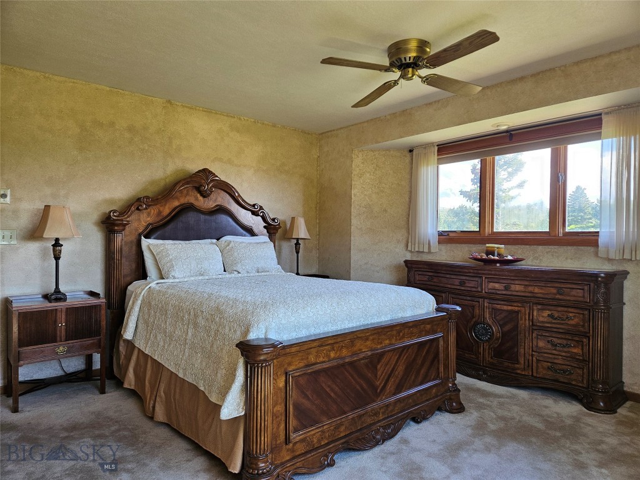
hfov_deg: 73.9
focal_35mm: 23
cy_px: 240
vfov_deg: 58.9
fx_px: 425
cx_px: 320
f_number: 1.8
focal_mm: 5.4
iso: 125
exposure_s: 1/180
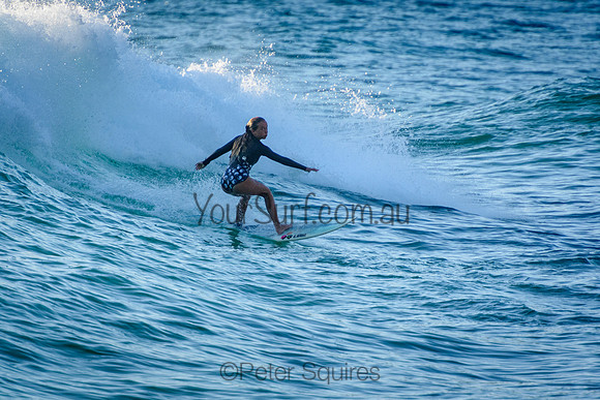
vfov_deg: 2.3
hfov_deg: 3.4
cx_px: 300
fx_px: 10177
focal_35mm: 611
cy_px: 200
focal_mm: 400
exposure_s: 1/2000
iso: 720
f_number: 5.6
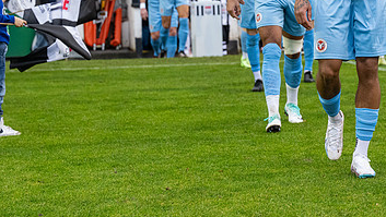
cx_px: 331
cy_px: 22
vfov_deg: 8.0
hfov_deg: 14.1
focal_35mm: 151
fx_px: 1546
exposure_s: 1/400
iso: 2000
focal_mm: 70
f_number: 4
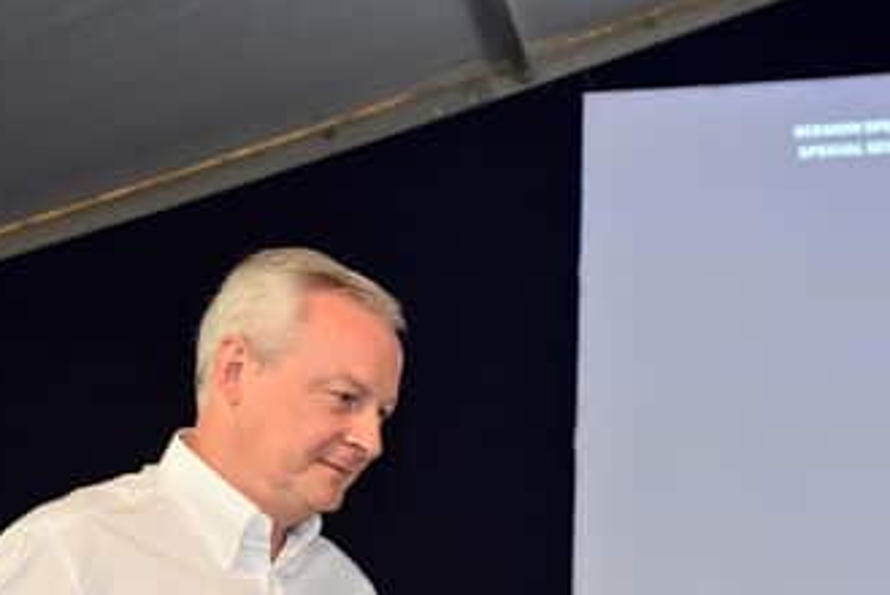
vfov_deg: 16.5
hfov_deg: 24.7
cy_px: 536
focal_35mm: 82
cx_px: 536
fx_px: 2029
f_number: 4
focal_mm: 30
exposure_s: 1/200
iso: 800
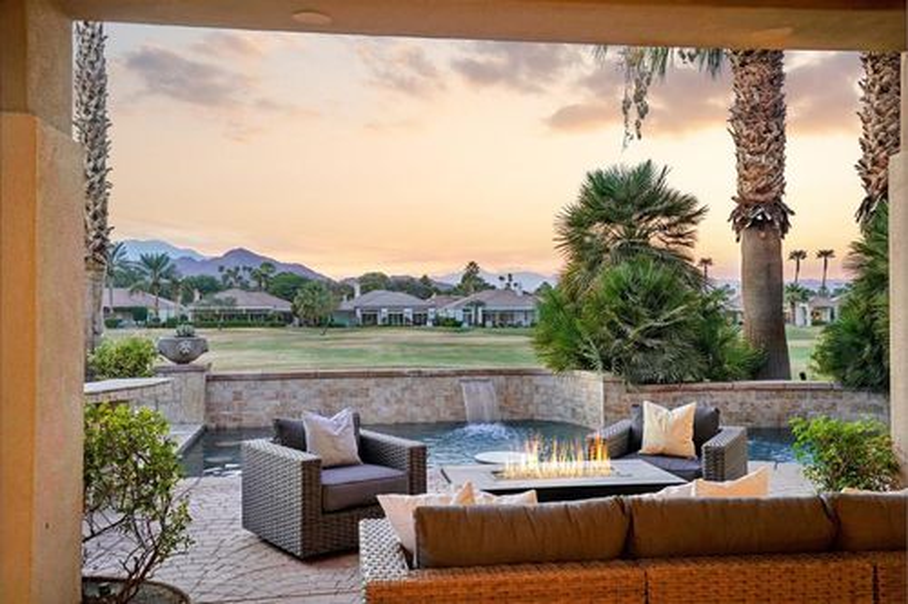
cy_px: 302
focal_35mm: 35
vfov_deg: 37.8
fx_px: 882
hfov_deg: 54.5
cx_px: 454
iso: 400
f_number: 8
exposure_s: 1/13
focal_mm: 35
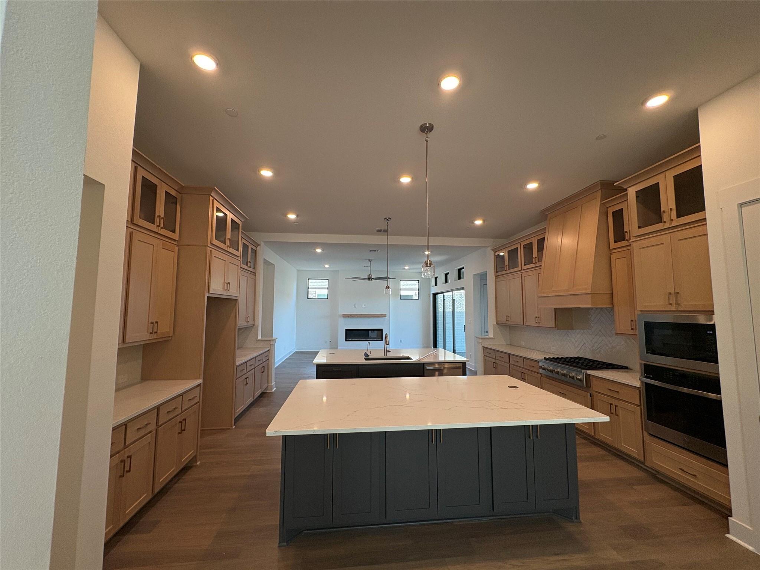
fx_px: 307
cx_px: 380
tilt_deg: +4.9
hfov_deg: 102.1
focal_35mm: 14
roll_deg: +0.0
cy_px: 285
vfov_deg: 85.7
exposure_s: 1/120
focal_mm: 2.22
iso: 160
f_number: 2.2
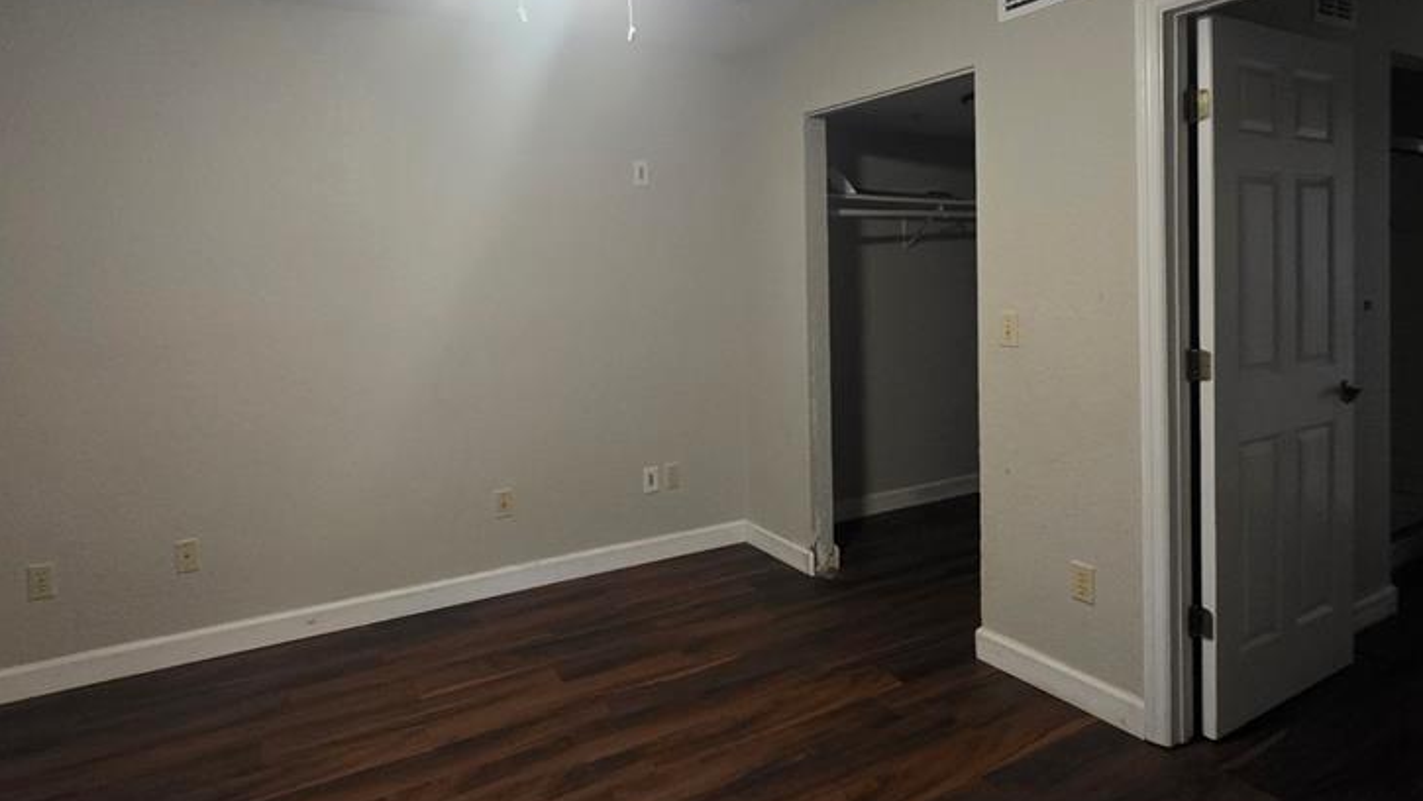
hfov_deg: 86.5
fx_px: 755
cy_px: 289
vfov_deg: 55.1
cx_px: 658
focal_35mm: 20
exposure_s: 1/60
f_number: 1.9
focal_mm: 2.2
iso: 1000
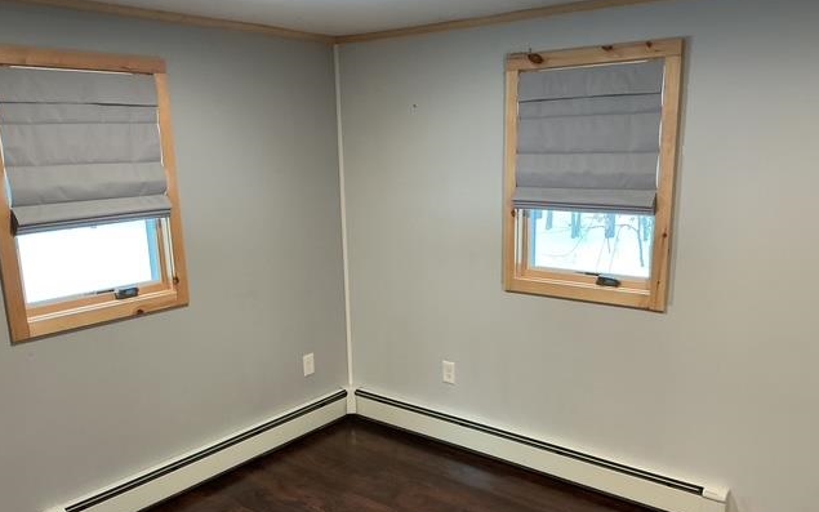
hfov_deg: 61.2
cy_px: 300
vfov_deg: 40.5
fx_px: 692
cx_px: 408
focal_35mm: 31
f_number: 1.8
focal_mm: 3
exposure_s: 1/60
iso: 200
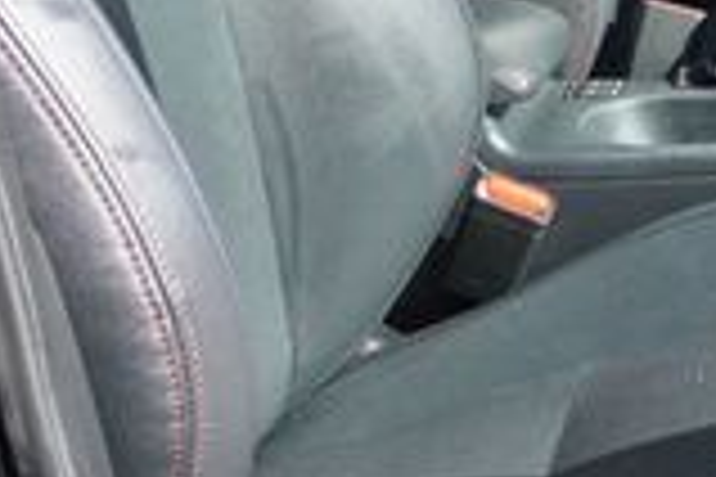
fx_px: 2406
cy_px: -387
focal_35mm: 121
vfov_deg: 10.6
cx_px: 1175
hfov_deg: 15.2
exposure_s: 1/250
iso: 800
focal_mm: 20
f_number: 9
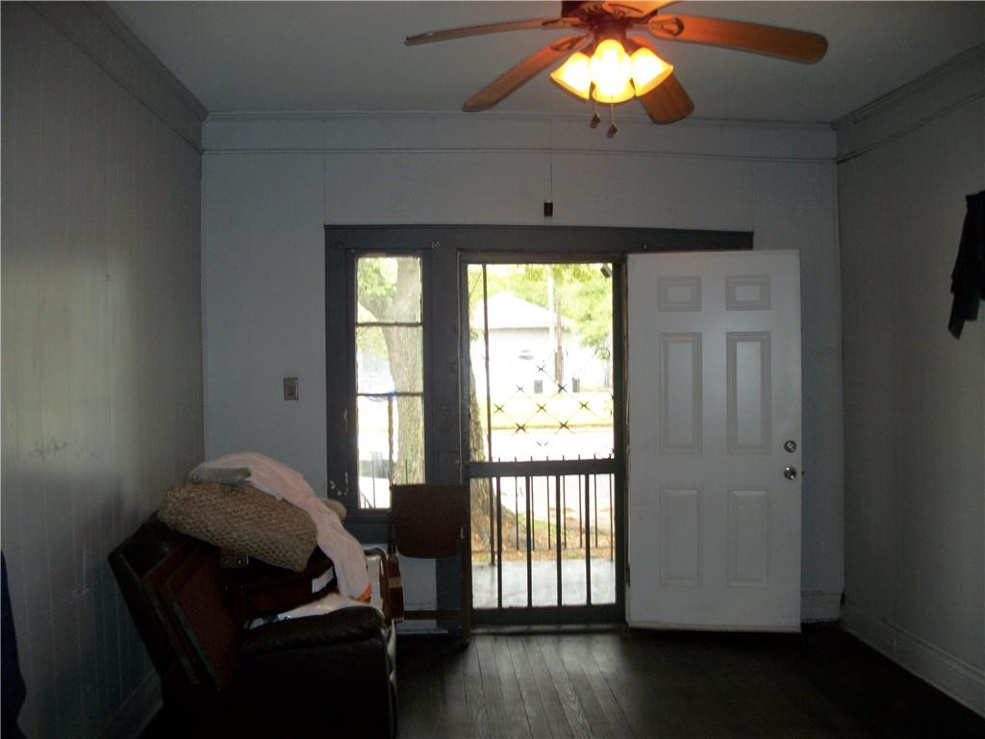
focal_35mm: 32
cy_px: 370
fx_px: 911
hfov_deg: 56.8
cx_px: 492
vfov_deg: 44.2
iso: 160
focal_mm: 5.7
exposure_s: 1/50
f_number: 2.9
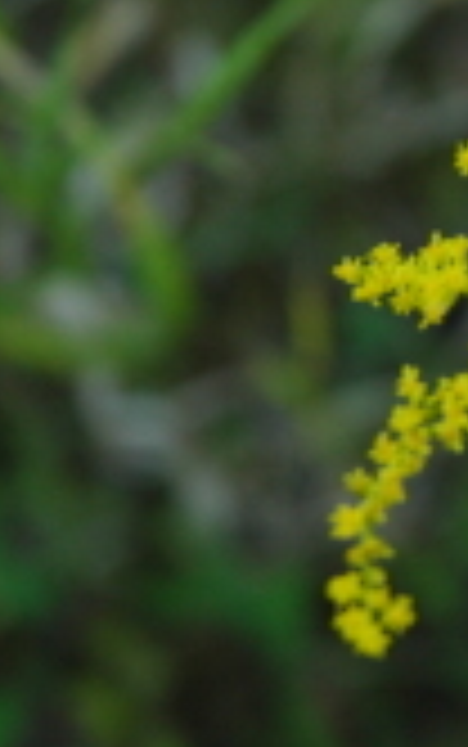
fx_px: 5256
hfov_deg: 5.0
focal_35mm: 258
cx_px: 860
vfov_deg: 8.1
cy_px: 212
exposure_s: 1/125
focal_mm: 70
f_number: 6.3
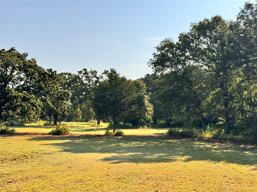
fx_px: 356
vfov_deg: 30.3
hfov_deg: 39.7
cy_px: 96
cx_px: 128
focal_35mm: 48
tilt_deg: +3.2
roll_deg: +0.5
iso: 64
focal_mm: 6.76
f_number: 1.78
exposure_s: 1/7092
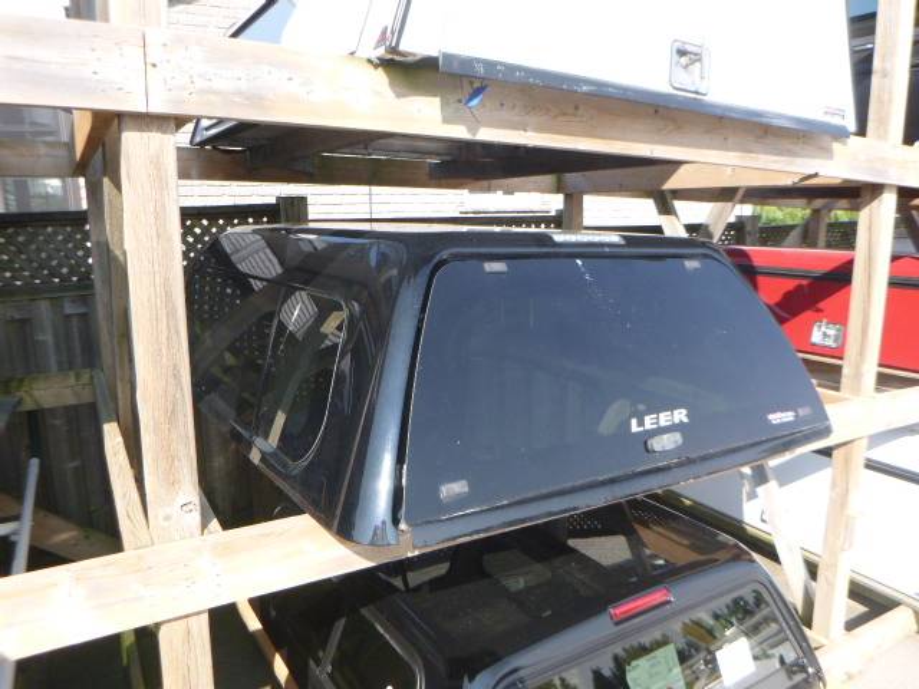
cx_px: 460
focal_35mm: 25
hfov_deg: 69.4
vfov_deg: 54.9
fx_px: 664
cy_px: 344
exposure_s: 1/160
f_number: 3.9
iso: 100
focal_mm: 4.5
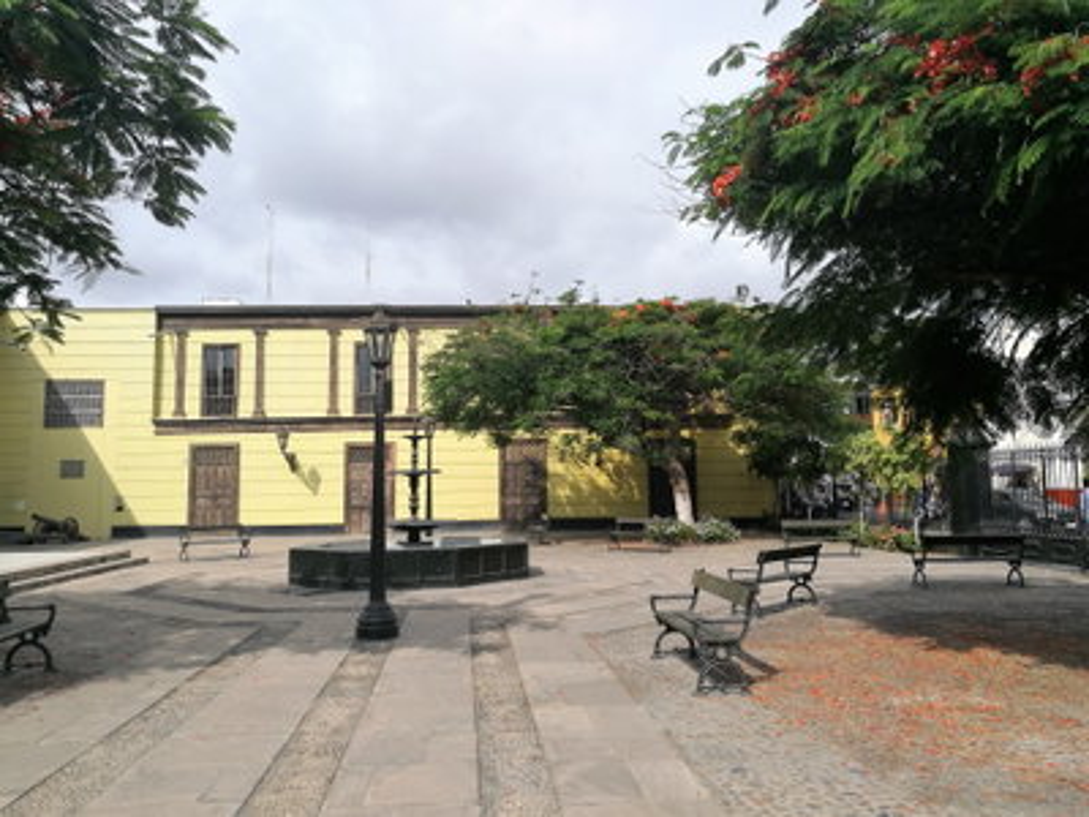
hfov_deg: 65.3
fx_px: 849
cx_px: 544
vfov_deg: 51.4
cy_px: 408
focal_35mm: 27
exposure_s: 1/1433
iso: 50
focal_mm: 4.5
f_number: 2.2
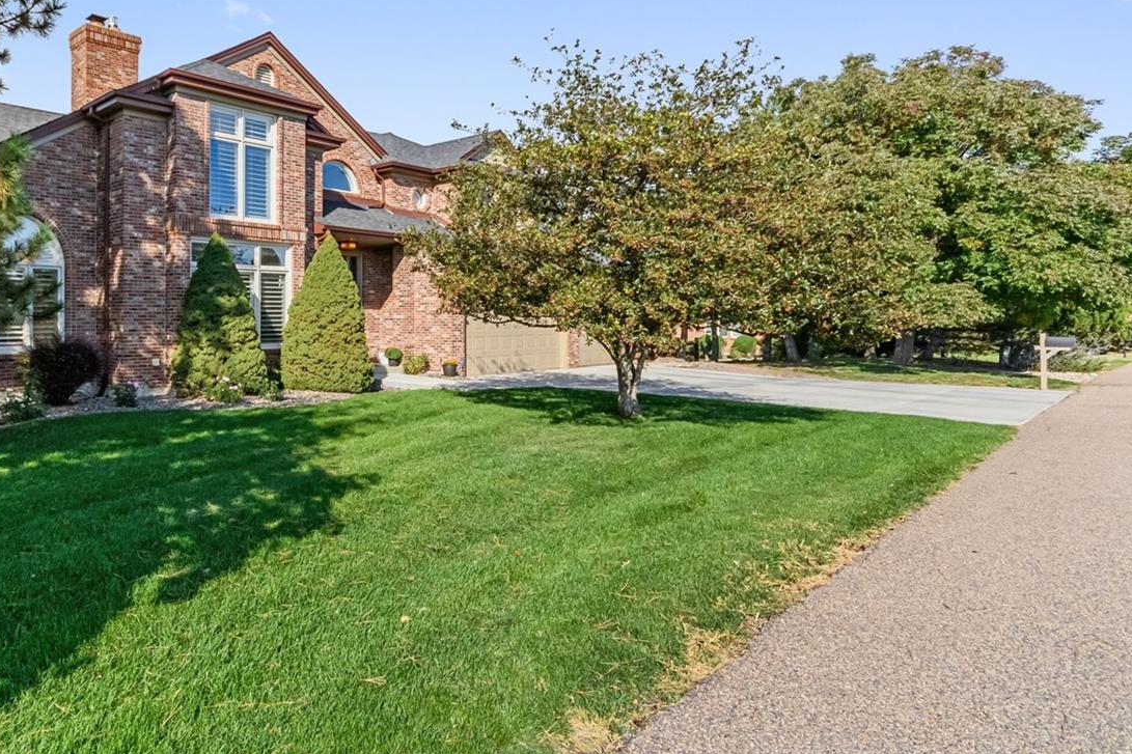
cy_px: 313
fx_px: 692
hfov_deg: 75.0
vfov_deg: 56.9
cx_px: 337
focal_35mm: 22
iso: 2000
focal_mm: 10
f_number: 8
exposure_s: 1/8000
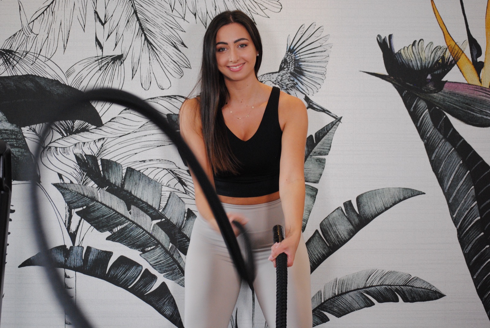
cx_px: 245
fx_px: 1124
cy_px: 164
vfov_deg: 16.6
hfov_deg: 24.6
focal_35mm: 82
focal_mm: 55
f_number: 4
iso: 800
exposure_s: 1/60
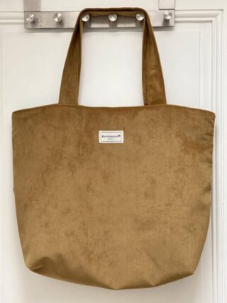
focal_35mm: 52
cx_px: 114
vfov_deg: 36.8
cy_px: 152
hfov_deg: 28.0
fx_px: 455
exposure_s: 1/113
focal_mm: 6
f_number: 2
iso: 250
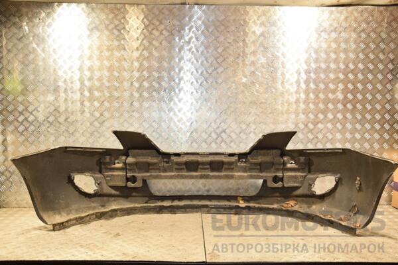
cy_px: 132
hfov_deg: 53.1
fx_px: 398
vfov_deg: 36.9
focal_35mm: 36
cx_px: 199
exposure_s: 1/160
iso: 800
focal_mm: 24
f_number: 5
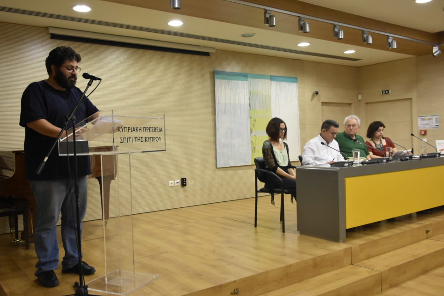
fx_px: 395
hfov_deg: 58.7
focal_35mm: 32
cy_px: 147
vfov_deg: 41.2
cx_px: 210
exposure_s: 1/80
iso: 1600
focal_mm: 20
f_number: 4.5
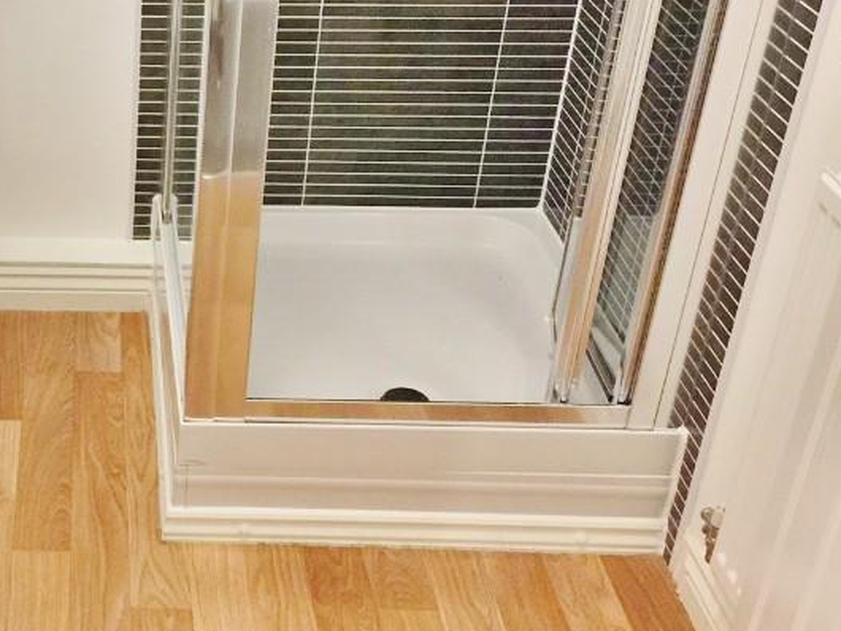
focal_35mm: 56
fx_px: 1361
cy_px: 198
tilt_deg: -27.2
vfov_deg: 25.9
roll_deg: -0.1
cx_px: 40
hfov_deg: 32.2
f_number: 2.2
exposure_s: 1/10
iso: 100
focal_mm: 4.15
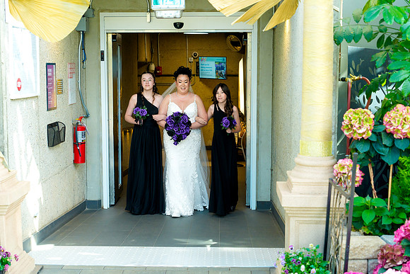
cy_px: 137
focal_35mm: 50
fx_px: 570
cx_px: 205
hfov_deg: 39.6
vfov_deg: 27.0
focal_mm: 50
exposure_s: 1/640
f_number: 3.2
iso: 640
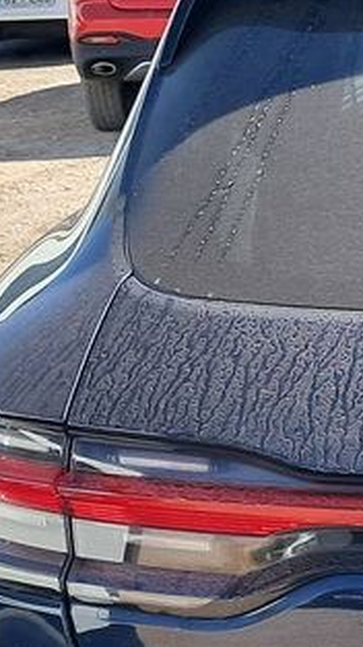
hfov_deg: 9.5
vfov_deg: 17.7
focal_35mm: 120
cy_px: 558
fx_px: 2059
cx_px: 672
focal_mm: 4
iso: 50
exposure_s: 1/399
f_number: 1.8
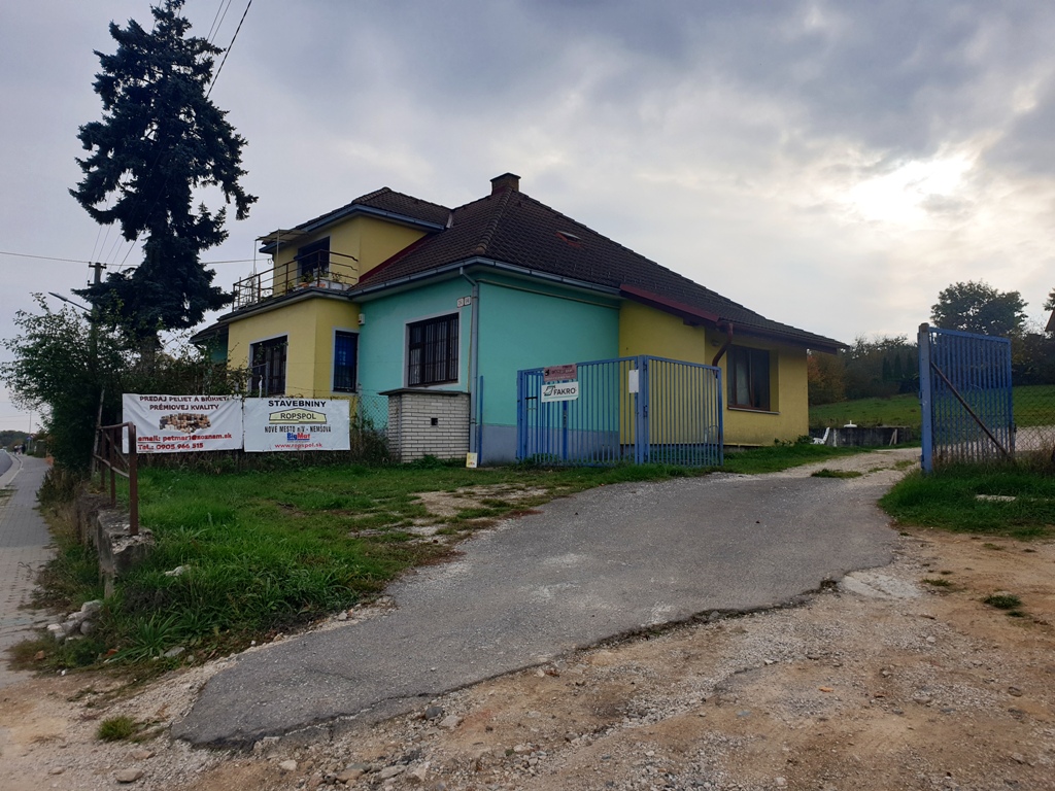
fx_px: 792
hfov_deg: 67.3
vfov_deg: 53.1
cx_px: 528
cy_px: 396
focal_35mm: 26
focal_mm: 4.3
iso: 50
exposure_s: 1/1155
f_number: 2.4
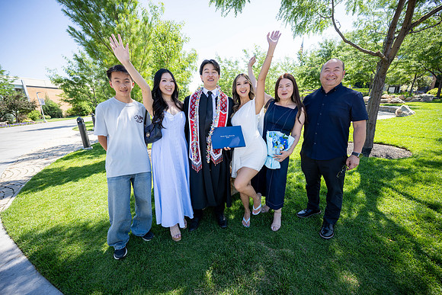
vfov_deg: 81.2
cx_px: 221
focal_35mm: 14
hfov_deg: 104.2
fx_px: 172
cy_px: 148
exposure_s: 1/320
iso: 100
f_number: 4
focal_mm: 14
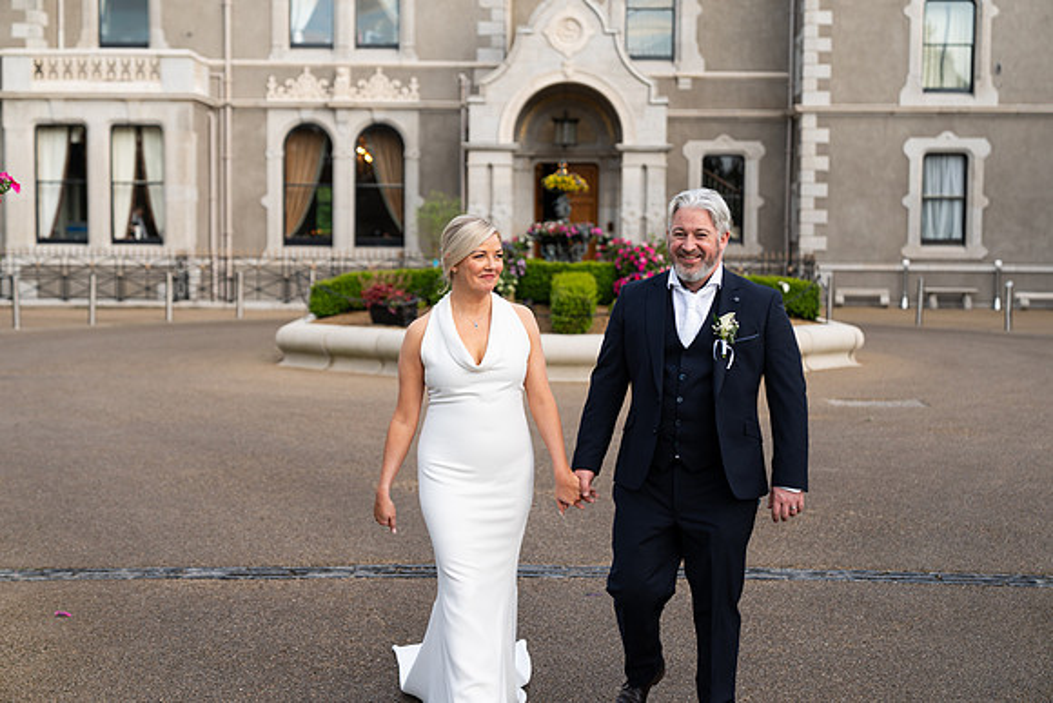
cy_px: 352
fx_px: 1609
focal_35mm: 55
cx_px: 526
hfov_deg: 36.2
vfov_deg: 24.6
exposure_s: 1/200
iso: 125
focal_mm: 55
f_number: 2.8
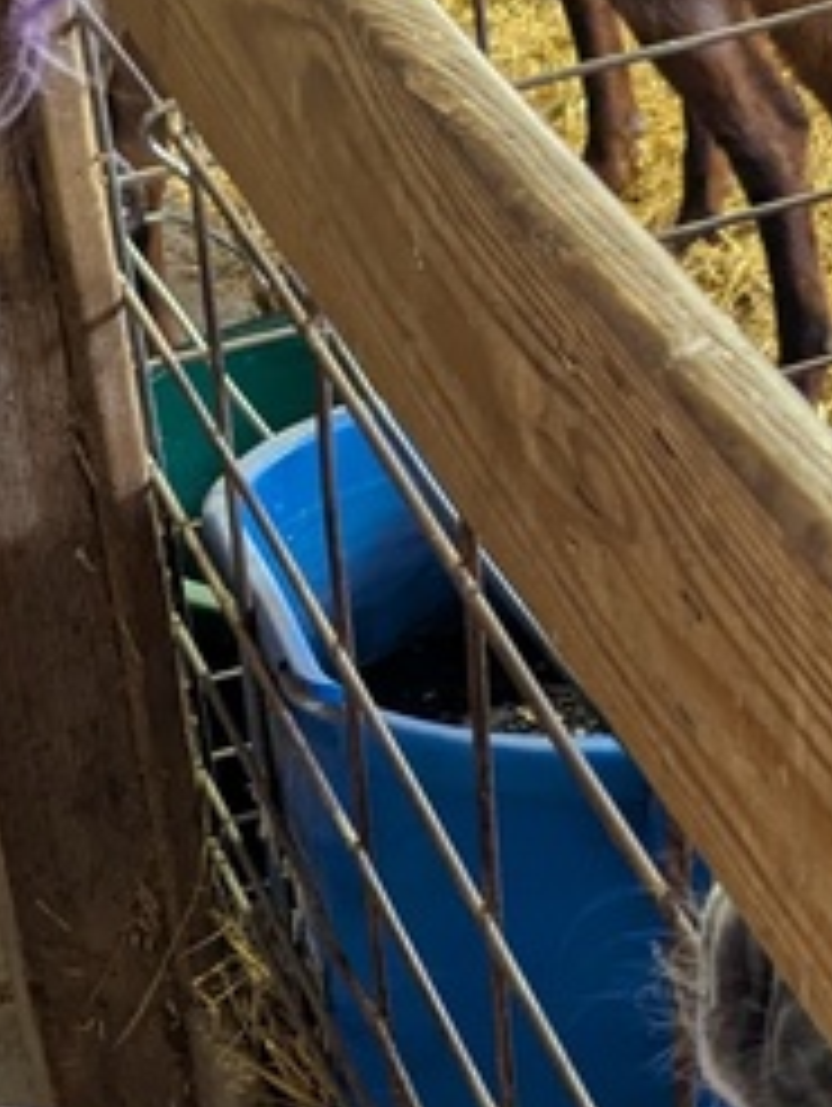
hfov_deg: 14.7
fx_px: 3199
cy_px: 796
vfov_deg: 19.5
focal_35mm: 100
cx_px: 187
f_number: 1.85
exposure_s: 1/120
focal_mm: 6.81
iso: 694
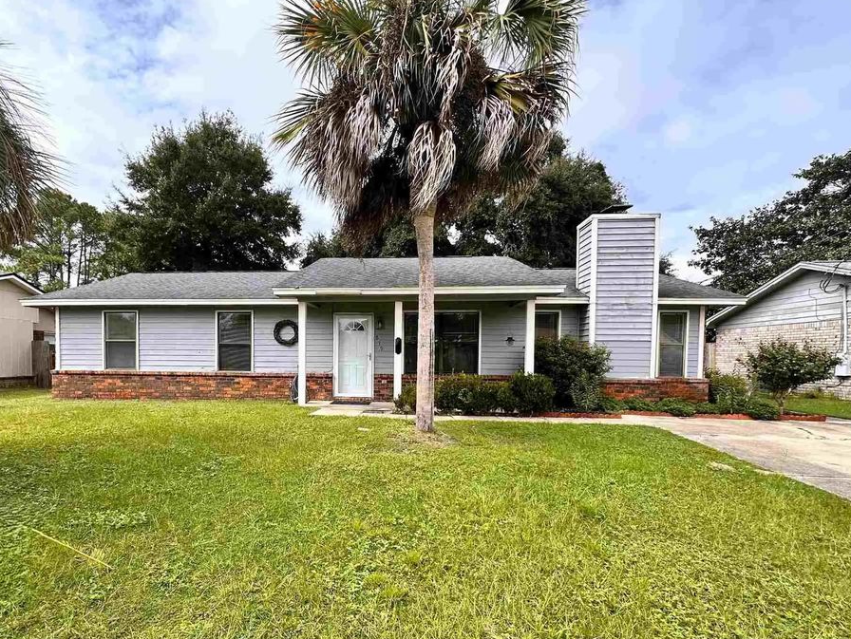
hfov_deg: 94.5
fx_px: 394
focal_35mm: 16
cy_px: 327
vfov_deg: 78.1
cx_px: 424
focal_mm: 2.22
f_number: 2.2
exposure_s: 1/1072
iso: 50
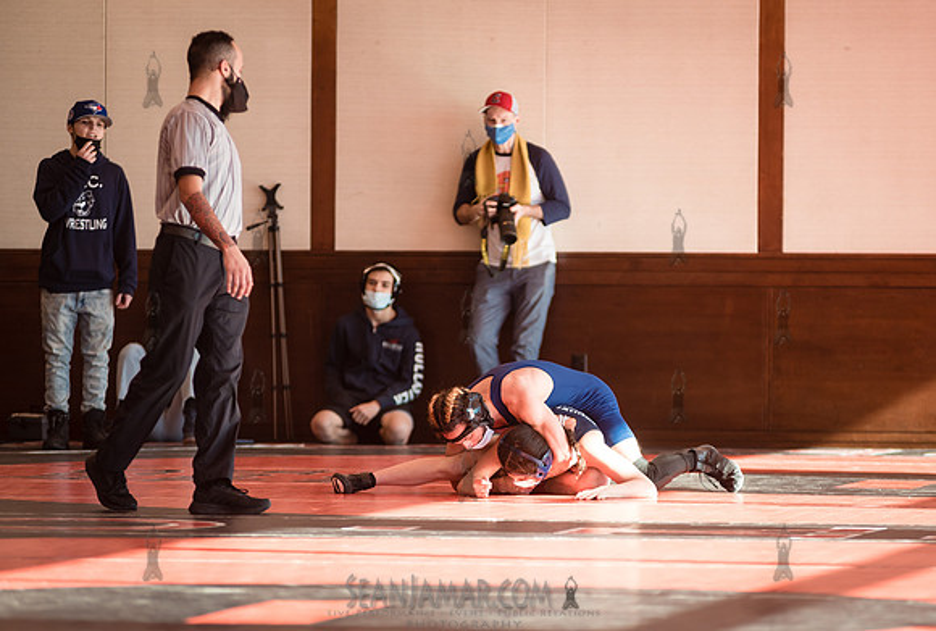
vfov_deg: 5.9
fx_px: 6091
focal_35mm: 233
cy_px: 366
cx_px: 548
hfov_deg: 8.8
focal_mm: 200
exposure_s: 1/400
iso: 400
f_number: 4
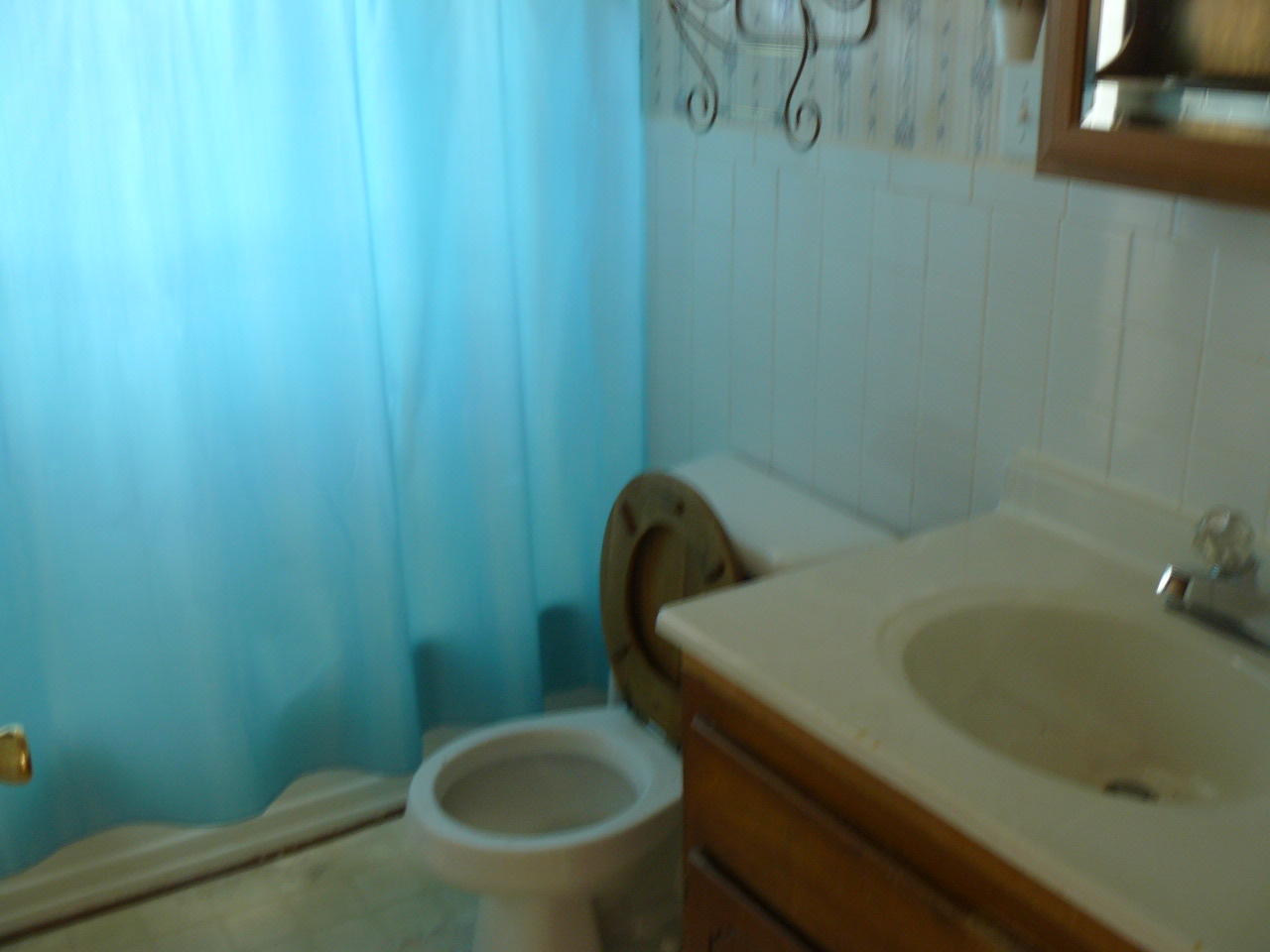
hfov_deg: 51.4
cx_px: 635
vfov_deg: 39.7
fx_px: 1321
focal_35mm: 36
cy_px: 476
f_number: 2.8
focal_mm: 6
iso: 100
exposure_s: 1/2
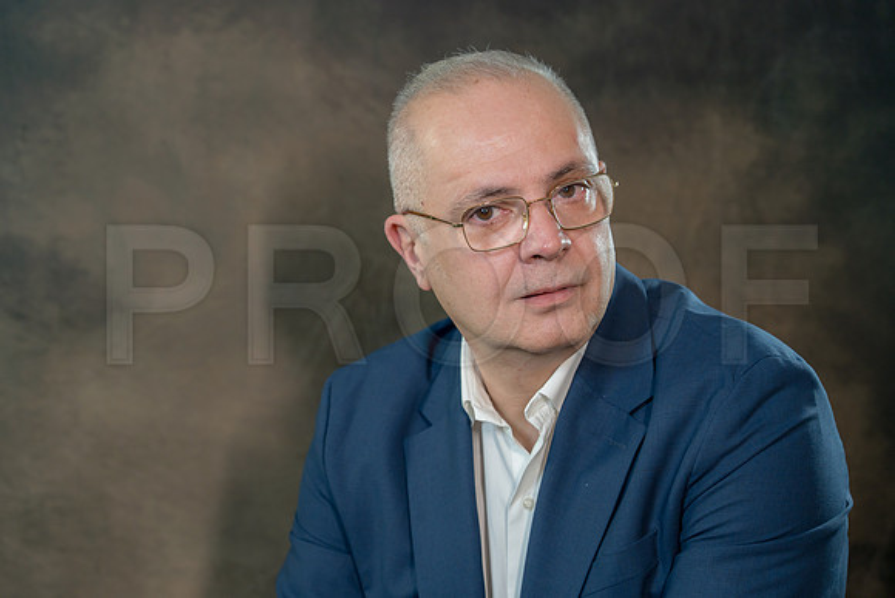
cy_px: 299
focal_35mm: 83
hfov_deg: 24.5
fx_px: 2064
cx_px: 448
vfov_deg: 16.5
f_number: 5
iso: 250
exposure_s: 1/100
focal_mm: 83
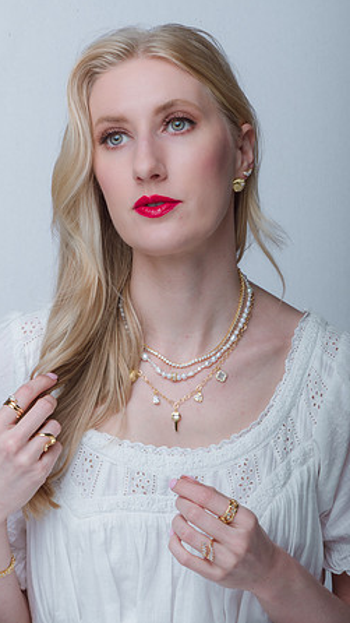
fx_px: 1831
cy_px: 310
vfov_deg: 19.3
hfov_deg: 10.9
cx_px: 169
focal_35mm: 111
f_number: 36
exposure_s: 1/250
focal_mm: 105
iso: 200
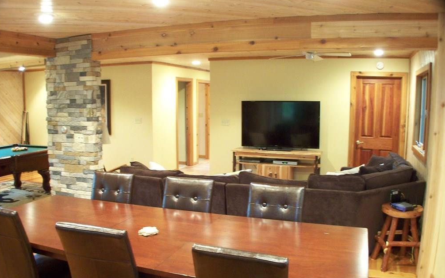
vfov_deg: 31.2
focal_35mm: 41
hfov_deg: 48.2
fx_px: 497
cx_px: 221
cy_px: 154
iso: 140
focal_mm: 6.3
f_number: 2.8
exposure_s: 1/3
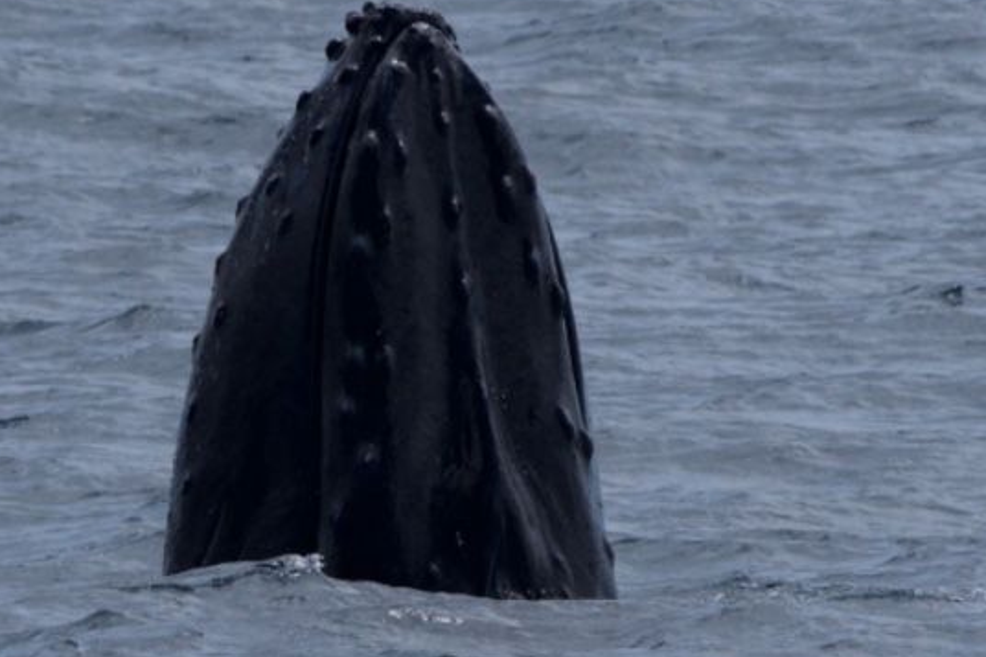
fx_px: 17112
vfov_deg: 2.2
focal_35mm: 625
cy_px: 286
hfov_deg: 3.3
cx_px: 383
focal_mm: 419
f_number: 8
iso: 640
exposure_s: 1/3200
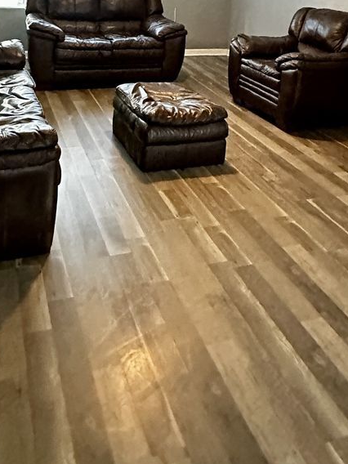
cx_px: 163
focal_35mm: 37
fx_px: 496
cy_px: 3
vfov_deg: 43.3
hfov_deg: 38.6
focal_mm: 2.22
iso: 1250
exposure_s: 1/41
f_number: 2.2
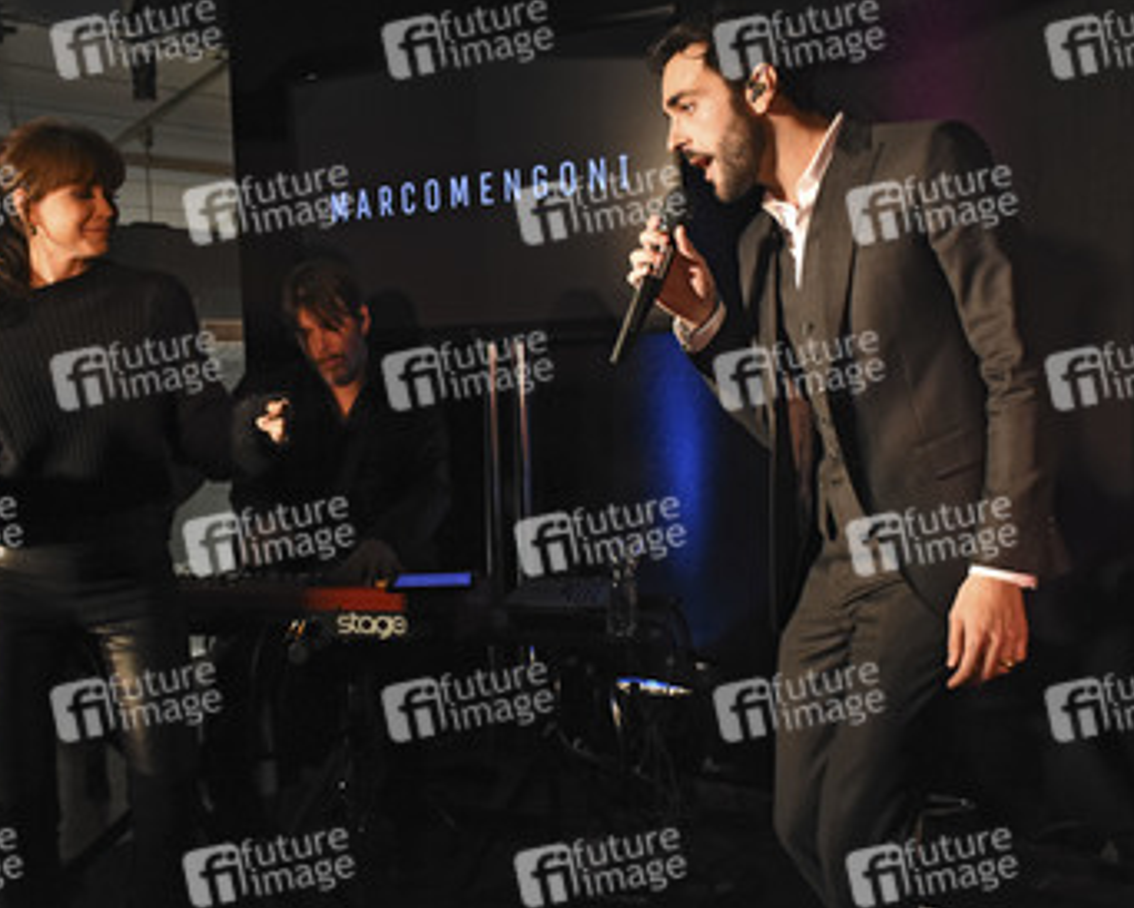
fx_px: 1431
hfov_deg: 43.2
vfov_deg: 35.2
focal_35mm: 43
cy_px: 454
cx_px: 512
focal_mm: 23
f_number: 4.5
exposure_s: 1/60
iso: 1600
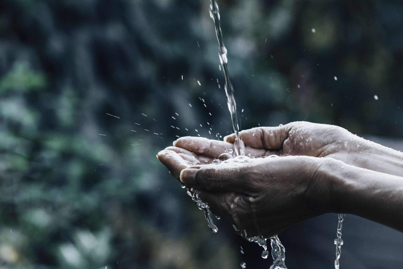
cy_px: 134
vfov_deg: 7.9
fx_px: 1948
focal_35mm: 174
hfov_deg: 11.8
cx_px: 202
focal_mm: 116
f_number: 6.7
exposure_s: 1/350
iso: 200
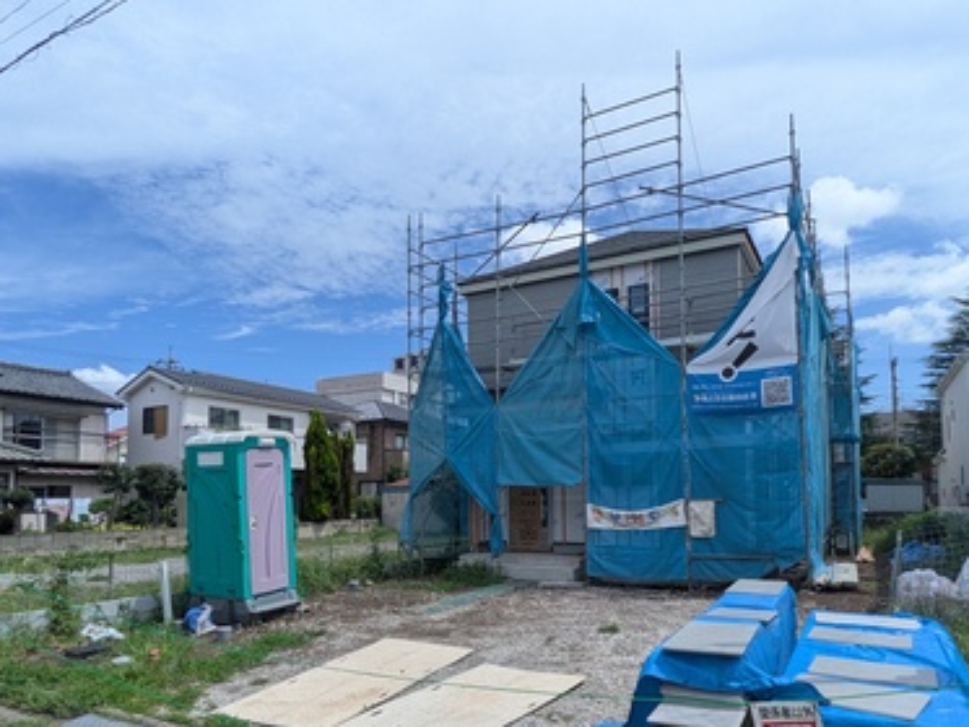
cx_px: 509
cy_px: 457
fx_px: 672
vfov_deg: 56.1
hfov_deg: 71.5
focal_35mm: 24
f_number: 2.2
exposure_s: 1/2237
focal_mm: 1.83
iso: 51
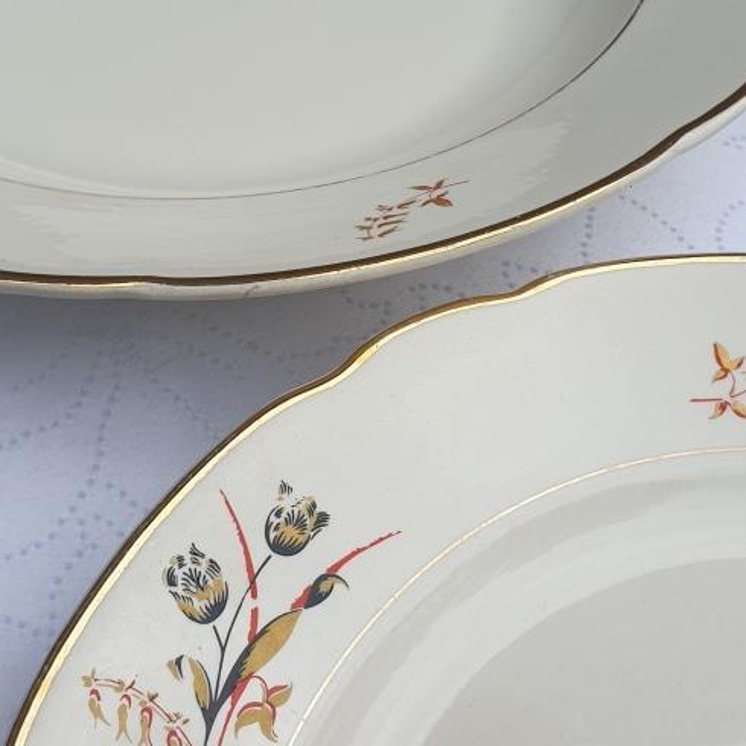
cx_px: 365
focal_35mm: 48
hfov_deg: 35.4
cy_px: 210
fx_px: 1170
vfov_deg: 34.8
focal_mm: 4.3
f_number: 2.4
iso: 50
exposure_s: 1/836
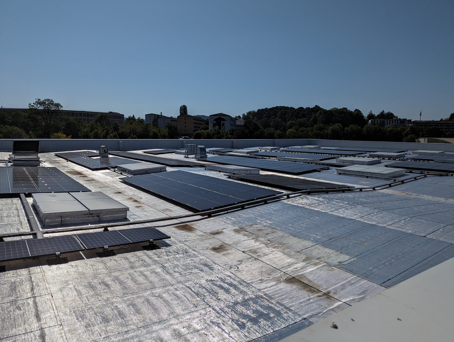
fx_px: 315
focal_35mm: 24
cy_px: 171
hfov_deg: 71.5
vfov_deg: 56.9
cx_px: 227
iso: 49
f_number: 1.85
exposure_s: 1/18868
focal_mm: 6.81
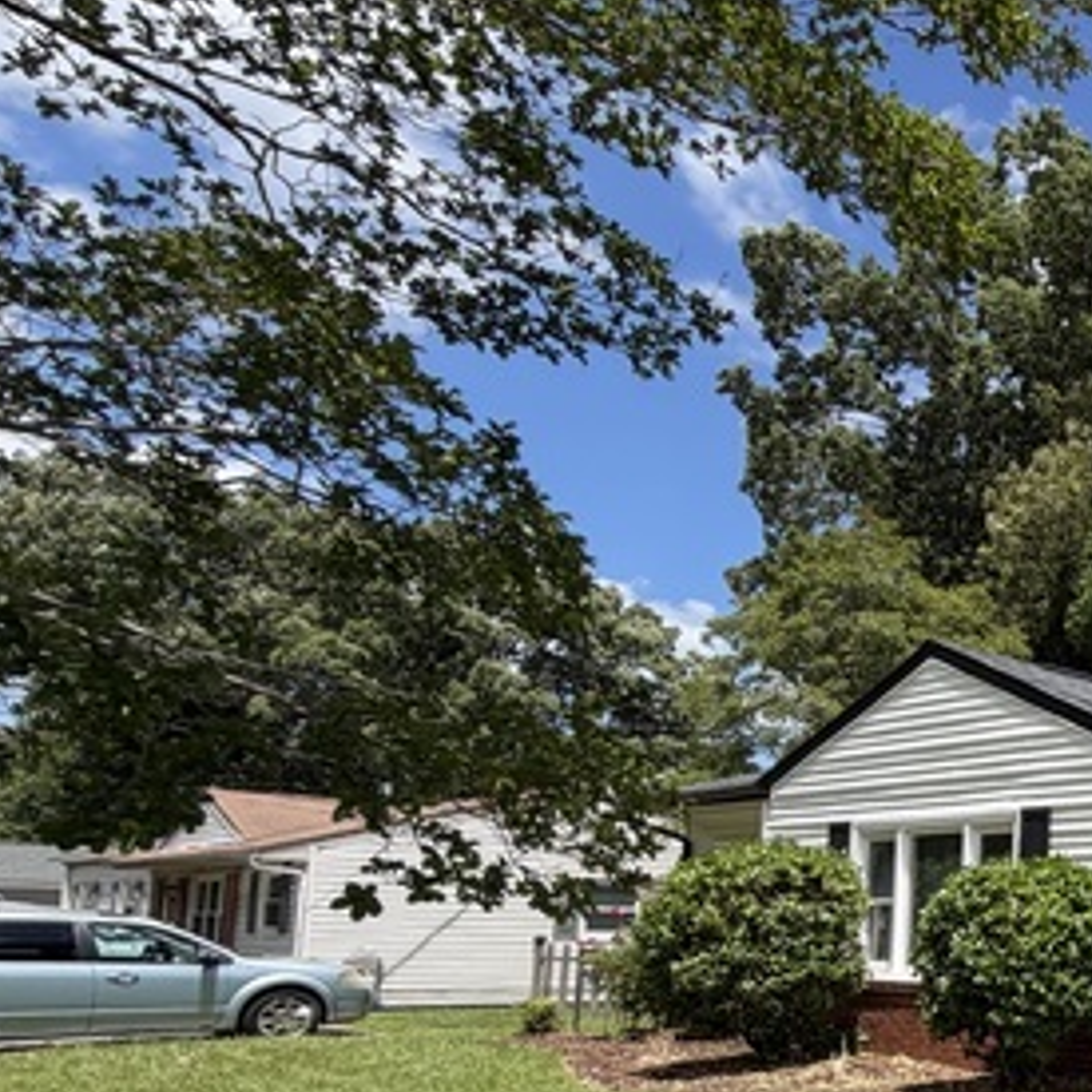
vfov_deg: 44.2
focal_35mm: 36
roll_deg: +0.0
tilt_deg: +5.1
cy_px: 846
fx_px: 1285
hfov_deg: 31.4
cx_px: 1517
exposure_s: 1/770
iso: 25
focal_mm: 2.22
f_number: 2.2
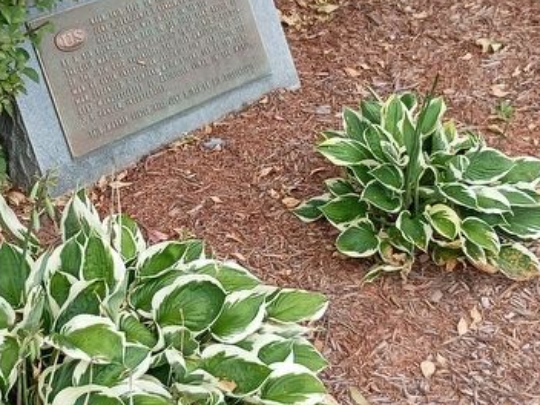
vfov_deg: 22.0
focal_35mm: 66
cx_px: 161
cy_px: 100
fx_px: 1030
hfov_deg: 29.1
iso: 100
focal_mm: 4.27
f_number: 1.8
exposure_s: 1/222
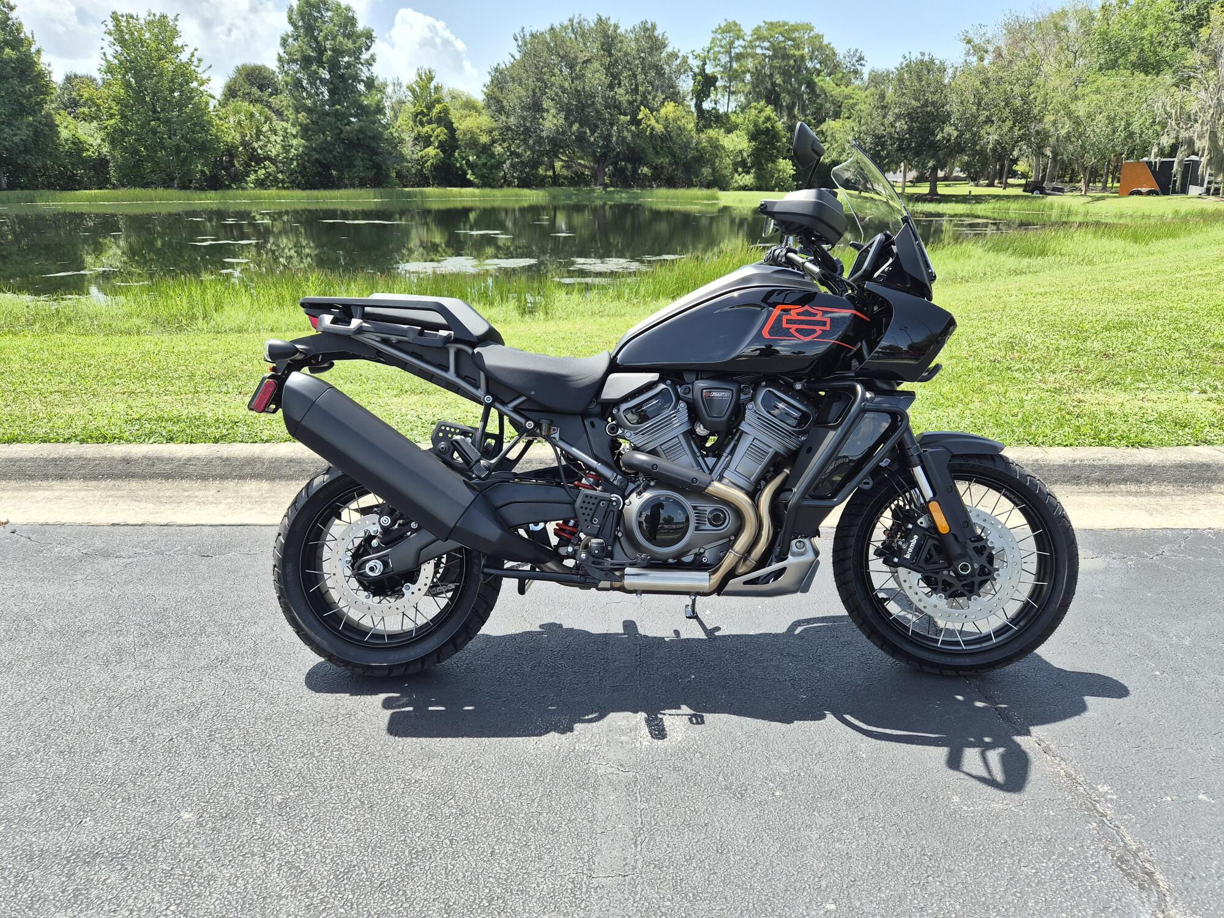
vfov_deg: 58.9
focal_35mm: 23
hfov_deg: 73.9
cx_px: 612
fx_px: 813
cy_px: 459
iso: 80
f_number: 1.8
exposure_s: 1/2096
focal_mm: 5.4
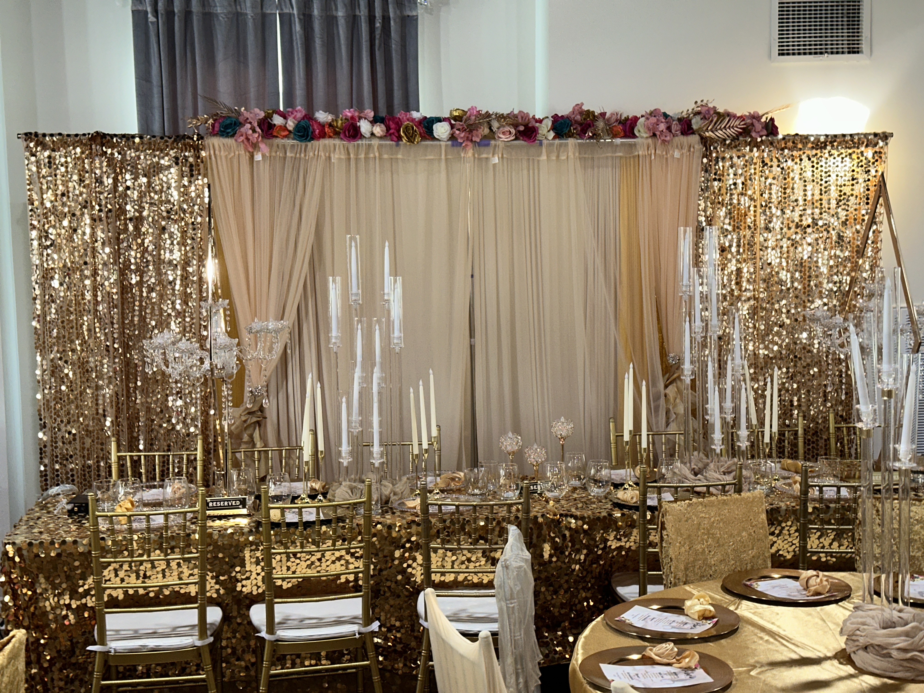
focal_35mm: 48
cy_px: 346
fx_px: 1281
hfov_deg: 39.7
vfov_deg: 30.3
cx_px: 462
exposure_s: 1/17
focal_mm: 6.86
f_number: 1.78
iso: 64
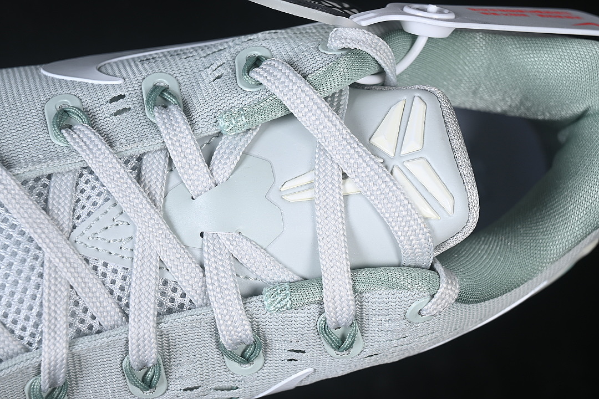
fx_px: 1248
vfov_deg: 18.2
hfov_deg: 27.0
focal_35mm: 75
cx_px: 300
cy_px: 200
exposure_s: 1/80
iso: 160
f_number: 7.1
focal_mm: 50
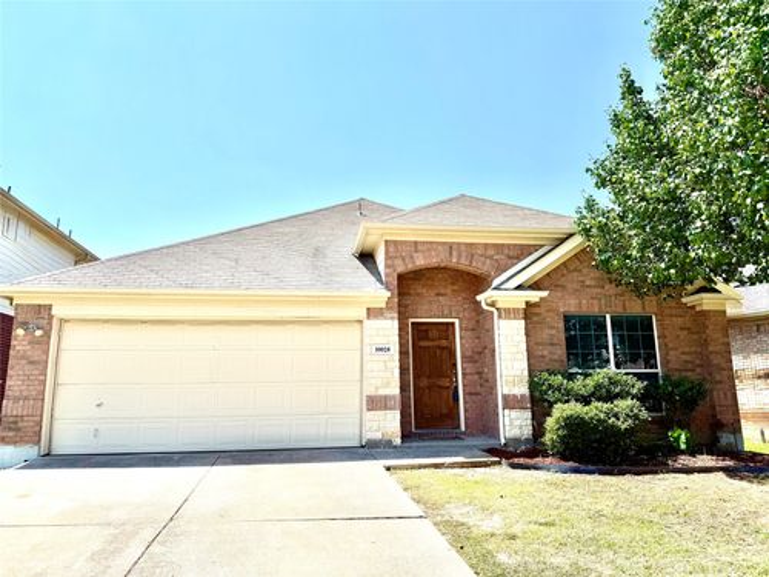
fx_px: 533
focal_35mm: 24
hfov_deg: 71.6
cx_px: 384
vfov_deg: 56.8
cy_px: 288
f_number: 1.78
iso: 80
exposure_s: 1/5319
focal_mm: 6.76
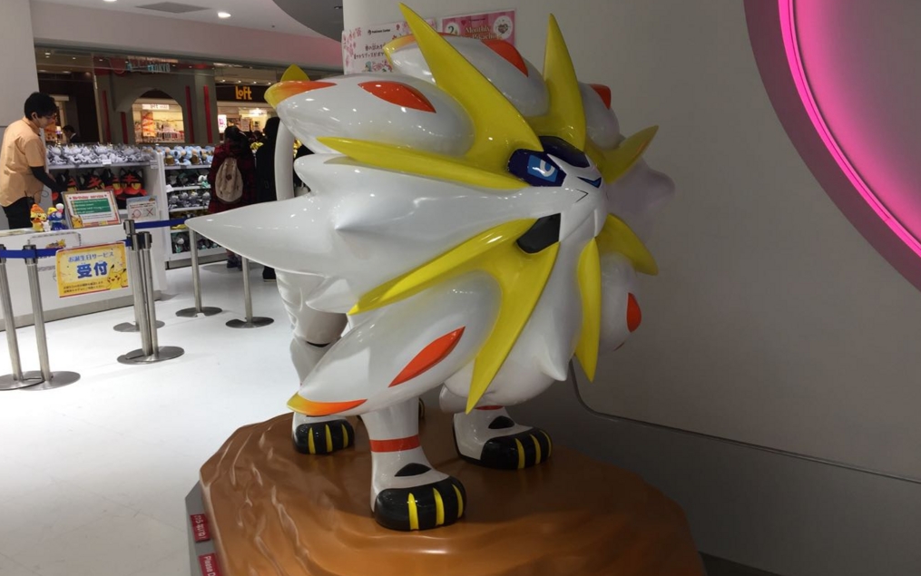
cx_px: 462
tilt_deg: -11.7
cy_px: 306
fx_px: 778
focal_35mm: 31
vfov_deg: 40.6
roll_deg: +0.9
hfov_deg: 61.2
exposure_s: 1/50
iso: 32
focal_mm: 4.15
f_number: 2.2
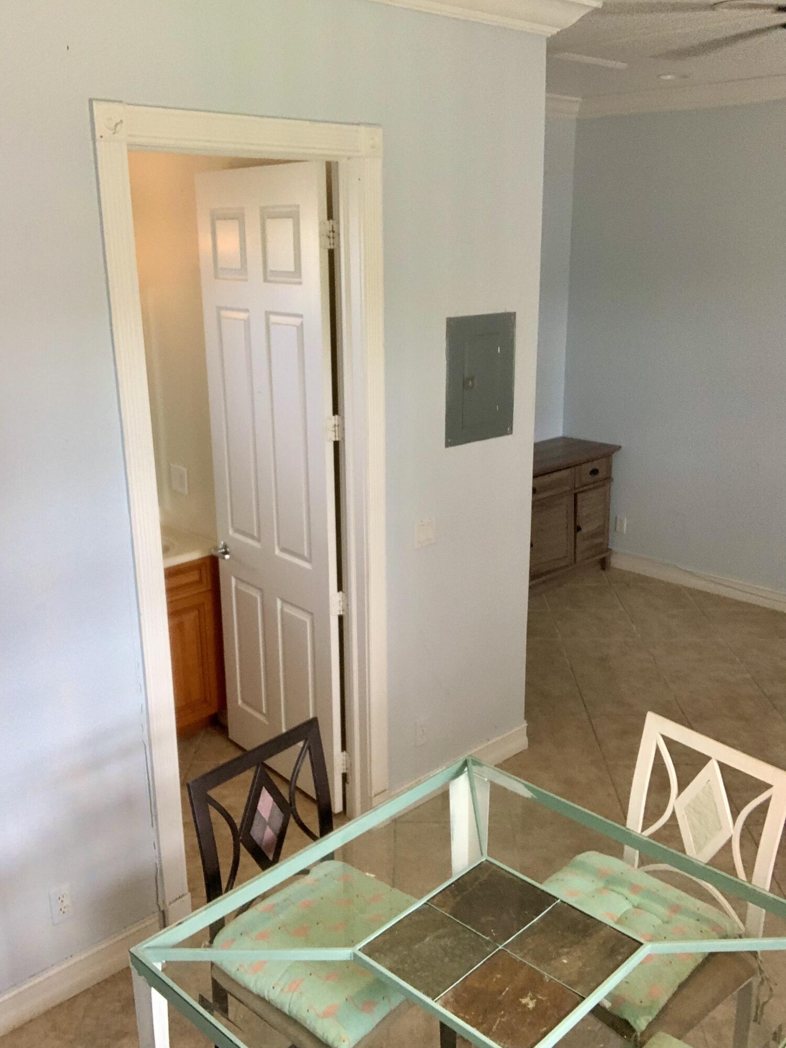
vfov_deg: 56.8
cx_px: 393
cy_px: 524
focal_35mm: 32
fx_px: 969
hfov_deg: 44.2
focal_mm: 2.87
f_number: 2.2
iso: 200
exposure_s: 1/60
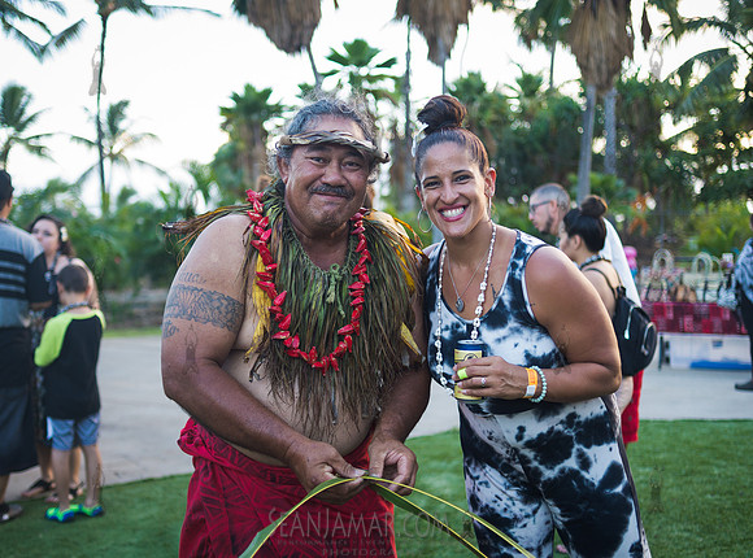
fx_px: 965
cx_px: 352
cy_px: 283
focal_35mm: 45
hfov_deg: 42.6
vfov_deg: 32.3
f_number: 2.5
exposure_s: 1/250
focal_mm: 35
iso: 400
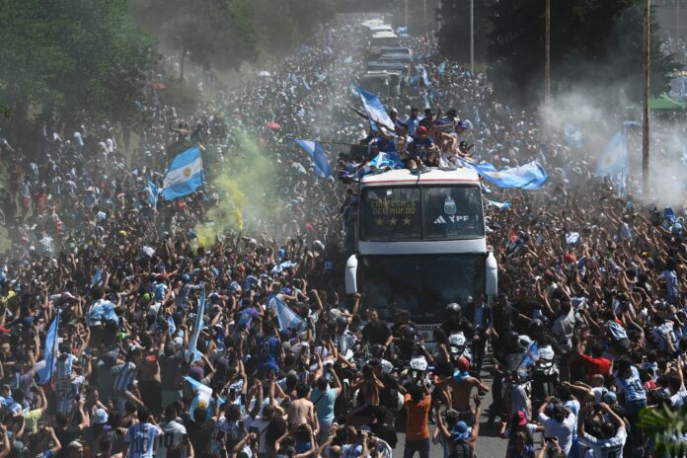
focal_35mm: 175
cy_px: 229
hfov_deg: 11.7
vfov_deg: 7.8
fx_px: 3339
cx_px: 344
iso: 160
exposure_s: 1/500
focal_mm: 175
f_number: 9
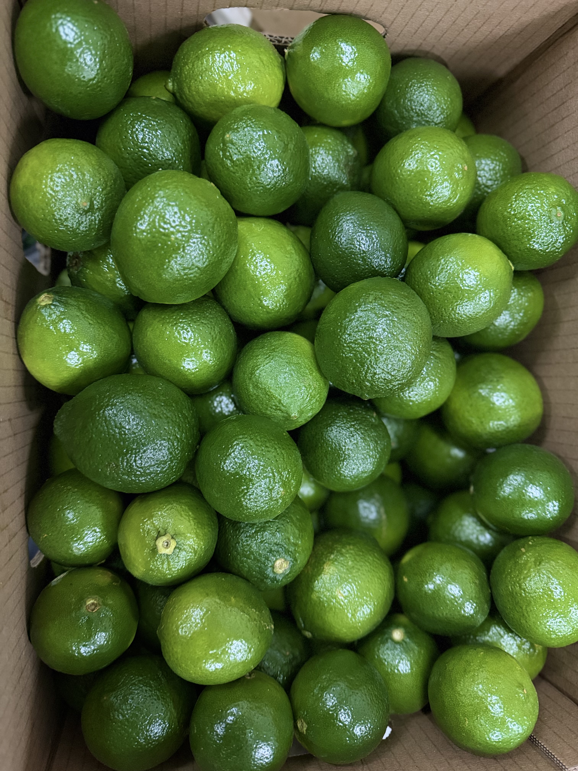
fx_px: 534
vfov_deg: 71.6
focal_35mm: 24
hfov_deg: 56.8
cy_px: 386
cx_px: 289
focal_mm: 6.76
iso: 800
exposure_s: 1/60
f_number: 1.78
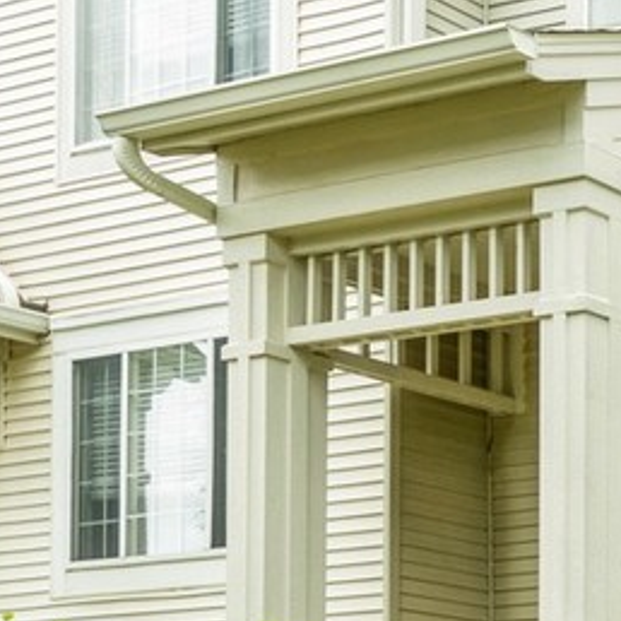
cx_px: 1616
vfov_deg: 19.7
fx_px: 1624
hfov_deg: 13.4
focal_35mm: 80
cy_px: 833
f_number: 8
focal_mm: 15
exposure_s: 1/100
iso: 200
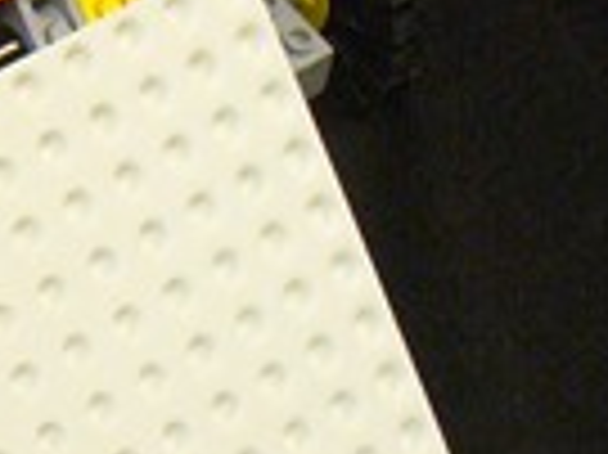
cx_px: -401
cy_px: 135
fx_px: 3089
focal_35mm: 176
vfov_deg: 8.4
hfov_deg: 10.7
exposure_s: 1/80
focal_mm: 6.1
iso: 400
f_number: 2.8
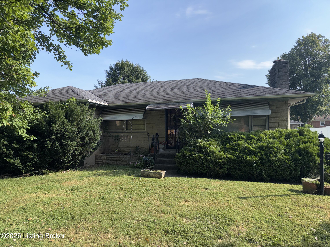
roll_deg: +0.4
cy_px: 124
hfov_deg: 71.6
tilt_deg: -1.0
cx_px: 165
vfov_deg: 56.8
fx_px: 229
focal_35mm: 24
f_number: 1.78
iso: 80
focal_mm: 6.76
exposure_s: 1/3597
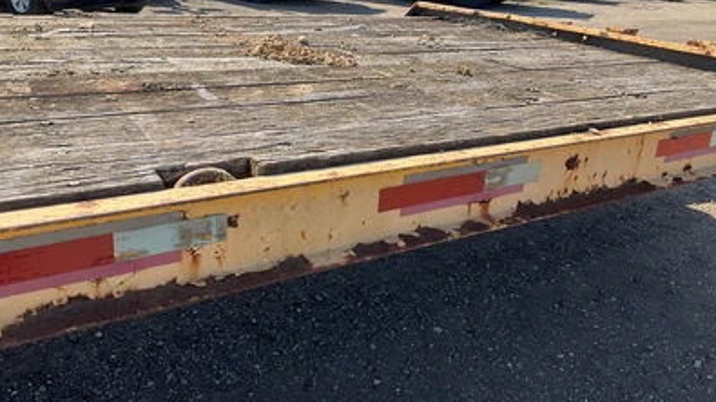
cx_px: 359
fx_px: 607
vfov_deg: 36.5
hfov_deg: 61.0
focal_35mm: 32
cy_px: 152
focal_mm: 3
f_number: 1.8
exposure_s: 1/683
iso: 25
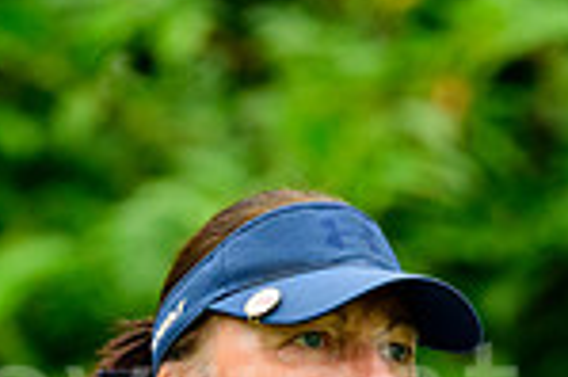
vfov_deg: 1.2
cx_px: 286
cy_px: 645
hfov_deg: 1.8
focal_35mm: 1171
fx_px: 18455
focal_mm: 300
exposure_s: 1/2000
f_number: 5.3
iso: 2000
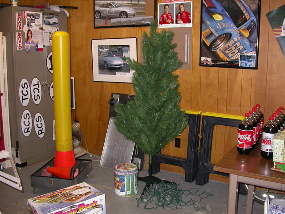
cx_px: 142
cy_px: 107
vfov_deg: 37.7
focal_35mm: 38
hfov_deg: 49.0
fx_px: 313
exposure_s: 1/60
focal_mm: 7.85
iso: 200
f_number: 2.6
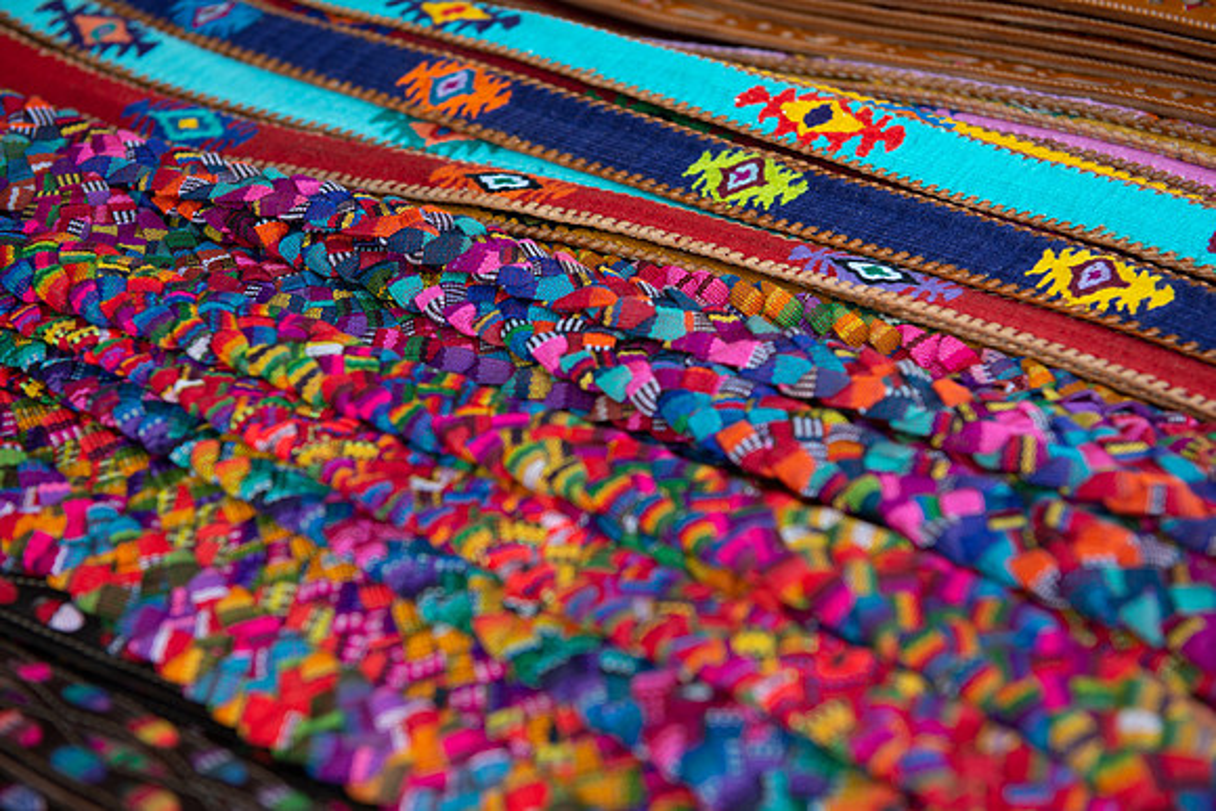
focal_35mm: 60
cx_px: 608
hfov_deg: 33.4
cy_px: 406
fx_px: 2027
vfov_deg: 22.6
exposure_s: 1/160
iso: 200
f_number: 3.5
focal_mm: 60
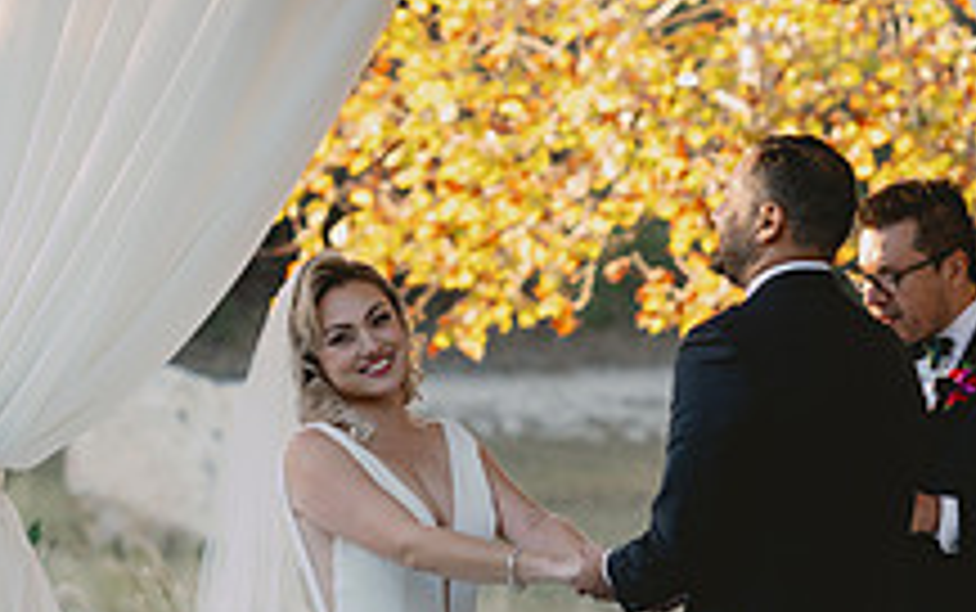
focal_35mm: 257
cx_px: 582
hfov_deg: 8.2
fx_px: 6841
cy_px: 464
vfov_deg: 5.1
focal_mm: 122
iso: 320
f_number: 2.8
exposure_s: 1/320
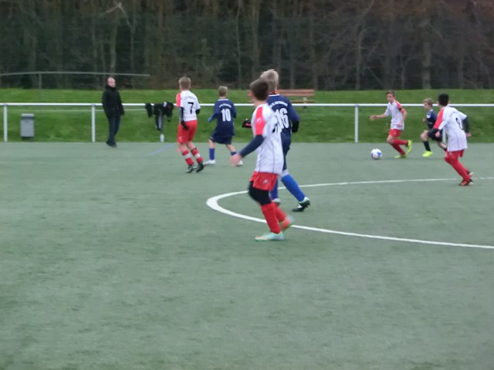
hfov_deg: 11.9
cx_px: 247
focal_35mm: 166
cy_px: 185
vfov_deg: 8.9
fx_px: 2369
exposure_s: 1/80
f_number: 5.9
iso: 800
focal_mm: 29.44
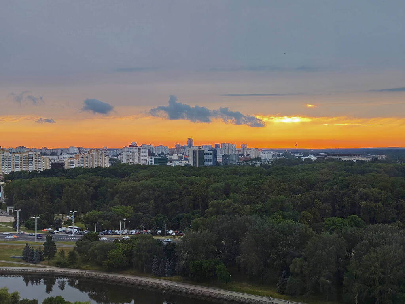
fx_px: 737
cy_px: 152
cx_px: 202
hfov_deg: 30.7
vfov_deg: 23.3
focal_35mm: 63
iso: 100
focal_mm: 6.12
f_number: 1.9
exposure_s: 1/100
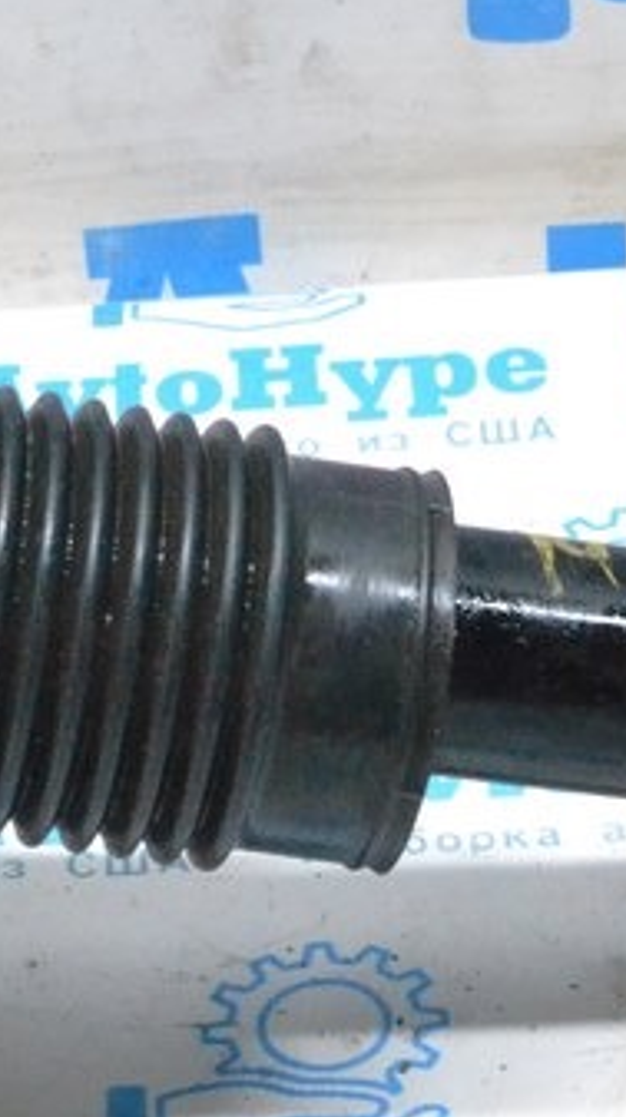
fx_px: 4525
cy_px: 509
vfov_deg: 14.1
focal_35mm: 153
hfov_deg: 7.9
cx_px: 295
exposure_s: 1/160
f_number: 9
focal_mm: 32
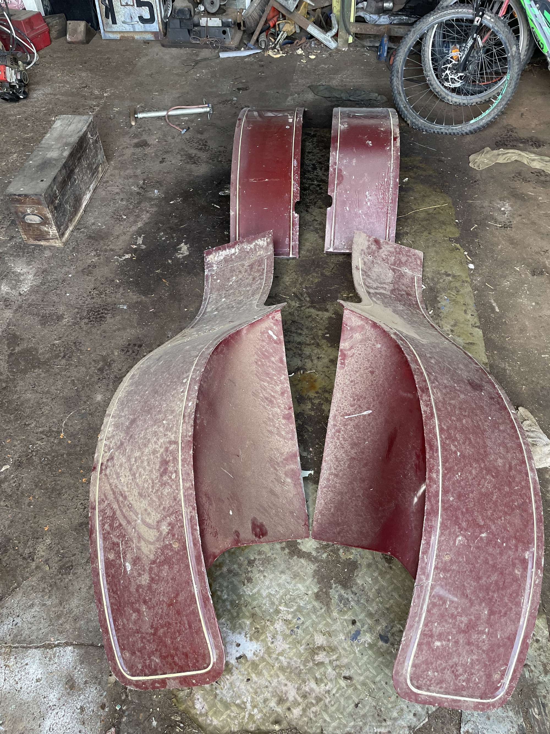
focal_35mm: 26
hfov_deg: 53.1
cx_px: 275
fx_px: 551
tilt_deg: -46.7
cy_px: 367
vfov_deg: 67.3
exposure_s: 1/120
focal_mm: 4.2
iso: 125
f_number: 1.6
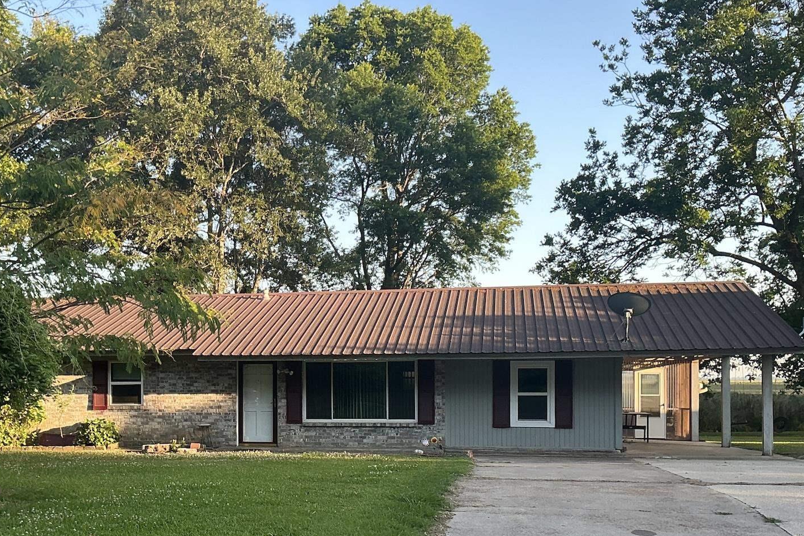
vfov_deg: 31.4
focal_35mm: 42
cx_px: 291
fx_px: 938
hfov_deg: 45.9
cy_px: 389
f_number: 1.8
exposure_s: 1/166
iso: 25
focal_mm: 3
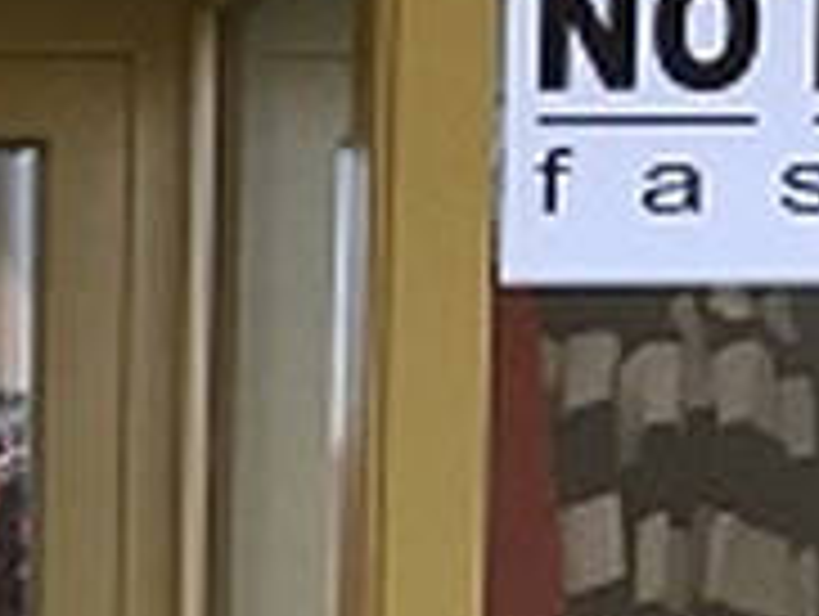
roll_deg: +0.1
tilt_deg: -3.2
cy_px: 1281
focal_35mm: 229
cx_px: -927
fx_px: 5425
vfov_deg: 6.3
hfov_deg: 8.1
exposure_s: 1/33
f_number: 2.2
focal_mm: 4.15
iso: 25
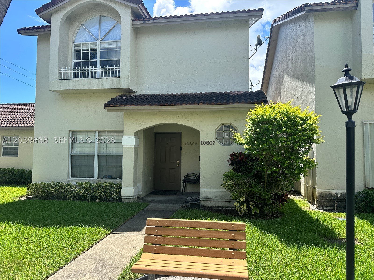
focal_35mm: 24
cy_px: 140
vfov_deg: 56.8
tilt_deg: +3.4
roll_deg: -0.5
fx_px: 259
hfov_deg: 71.6
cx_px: 187
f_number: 1.78
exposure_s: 1/1812
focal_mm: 6.86
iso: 80
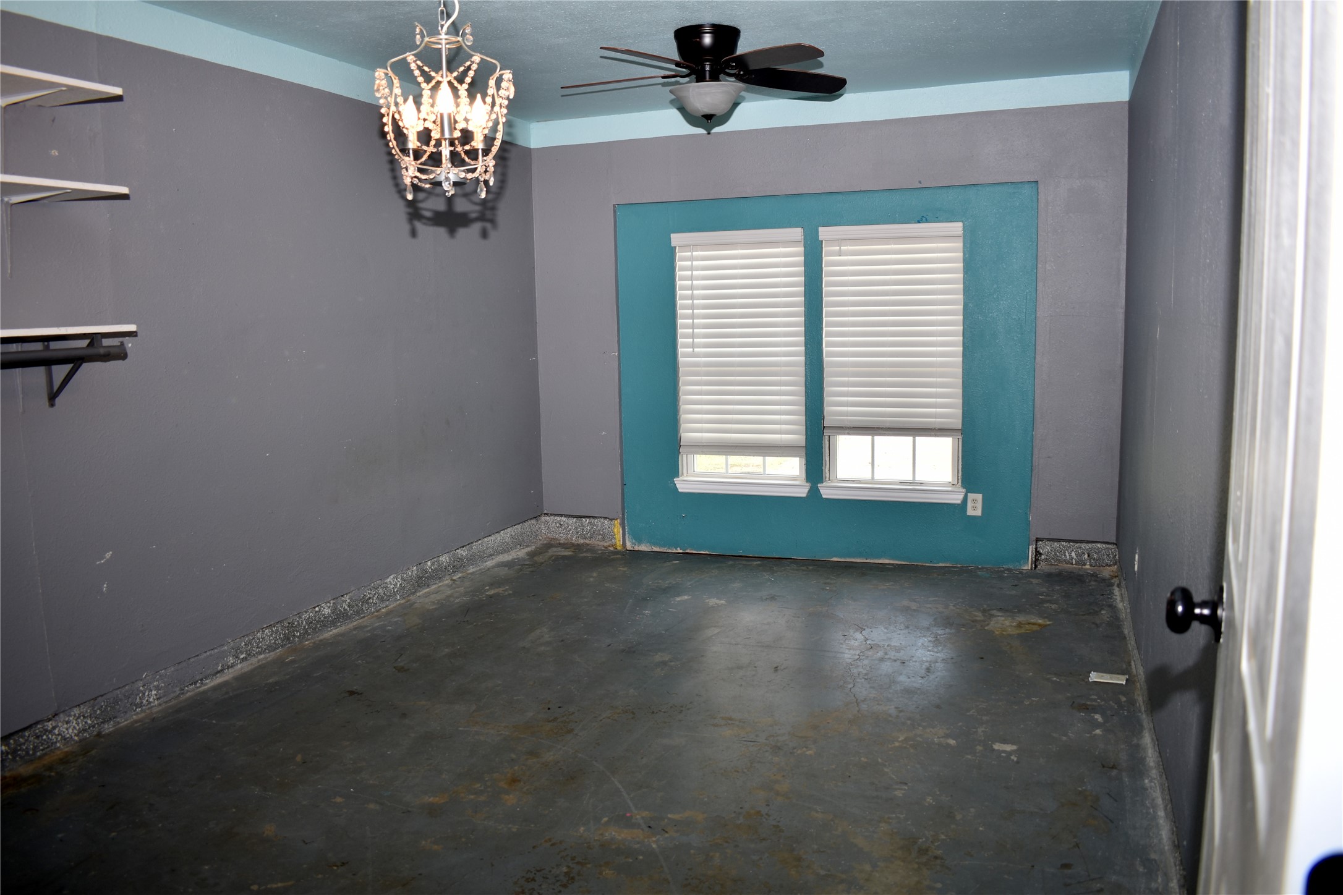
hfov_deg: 67.4
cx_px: 672
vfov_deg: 47.9
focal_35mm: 27
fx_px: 1007
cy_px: 448
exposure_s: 1/25
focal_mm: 18
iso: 100
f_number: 3.5
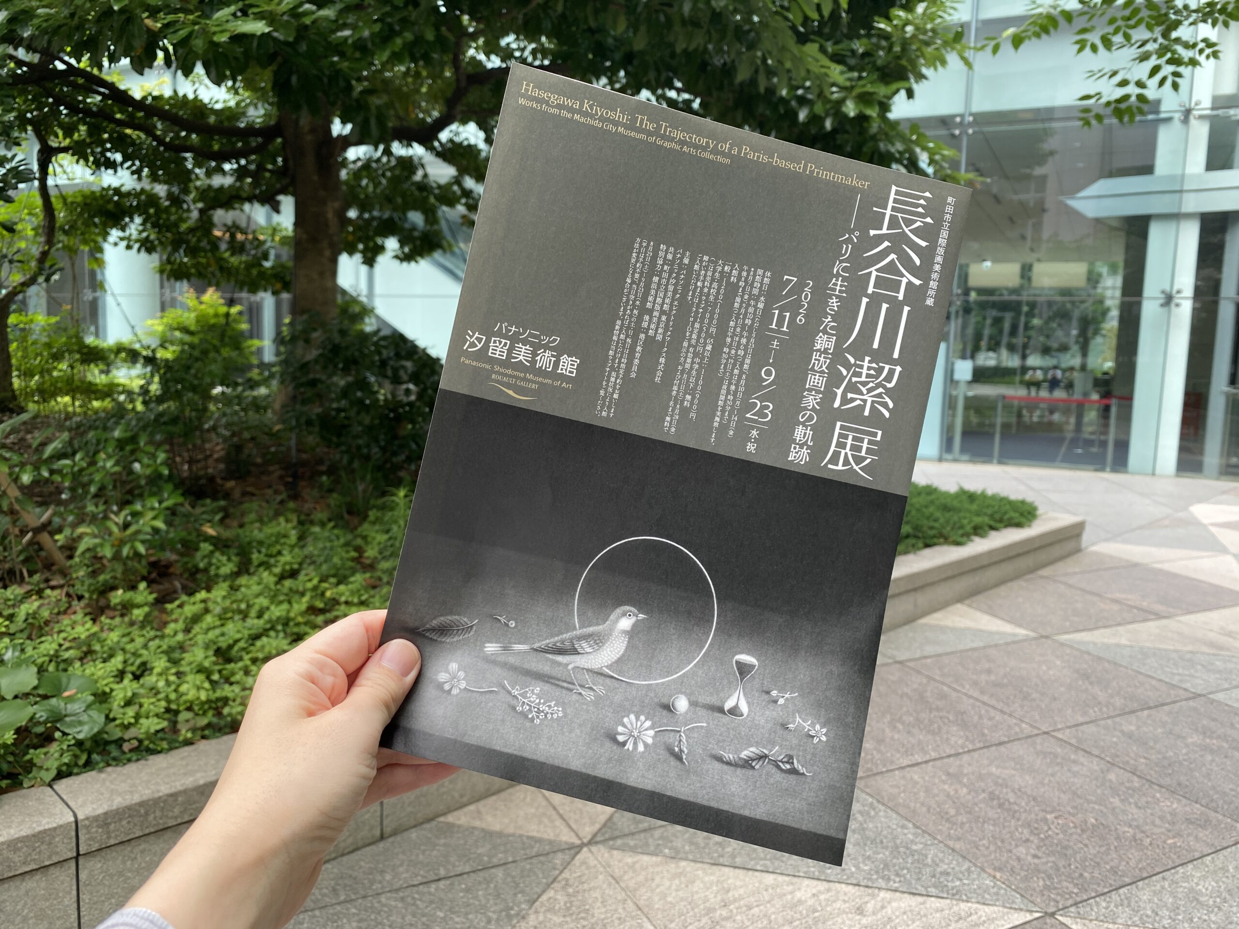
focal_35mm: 26
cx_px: 620
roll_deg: -1.7
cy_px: 464
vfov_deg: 53.1
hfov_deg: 67.3
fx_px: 931
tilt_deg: -6.8
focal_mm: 4.25
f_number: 1.8
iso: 50
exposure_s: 1/121
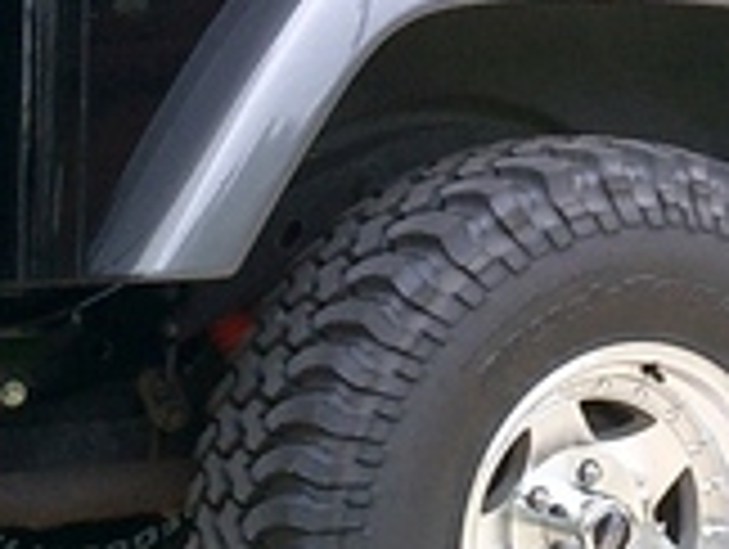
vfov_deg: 10.7
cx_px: 742
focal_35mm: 138
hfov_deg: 14.0
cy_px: -27
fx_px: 2911
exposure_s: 1/50
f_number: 4.2
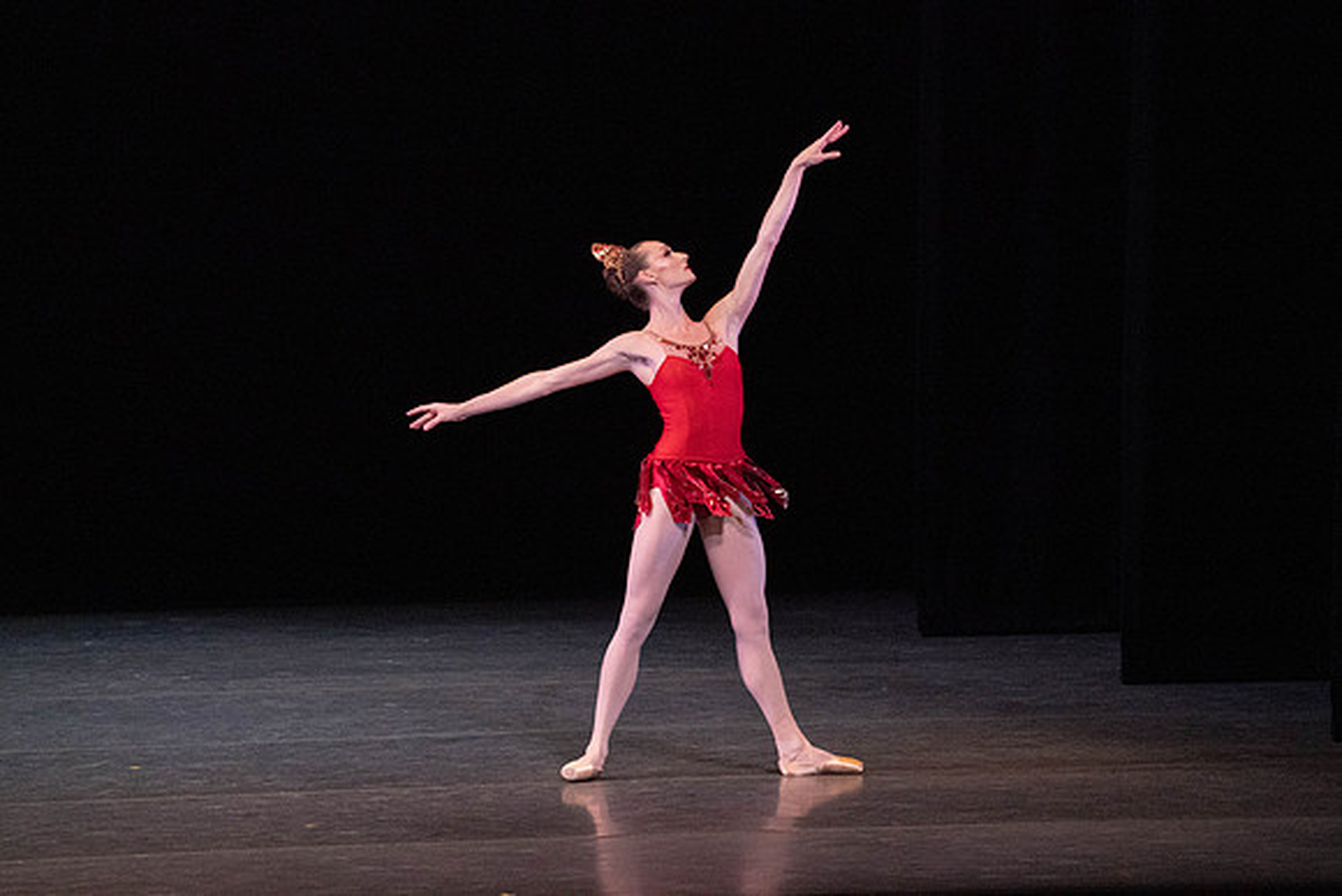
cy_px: 448
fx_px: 12640
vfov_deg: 4.1
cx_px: 671
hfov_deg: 6.1
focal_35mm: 339
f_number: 11
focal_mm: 339
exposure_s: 1/500
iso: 16000
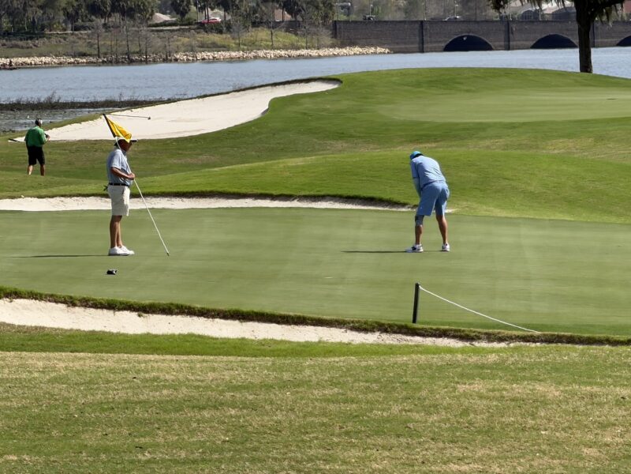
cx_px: 316
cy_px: 237
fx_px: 3646
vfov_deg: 7.4
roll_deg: +1.8
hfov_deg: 9.9
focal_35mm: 200
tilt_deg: -3.1
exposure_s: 1/671
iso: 16
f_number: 2.8
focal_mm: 16.89
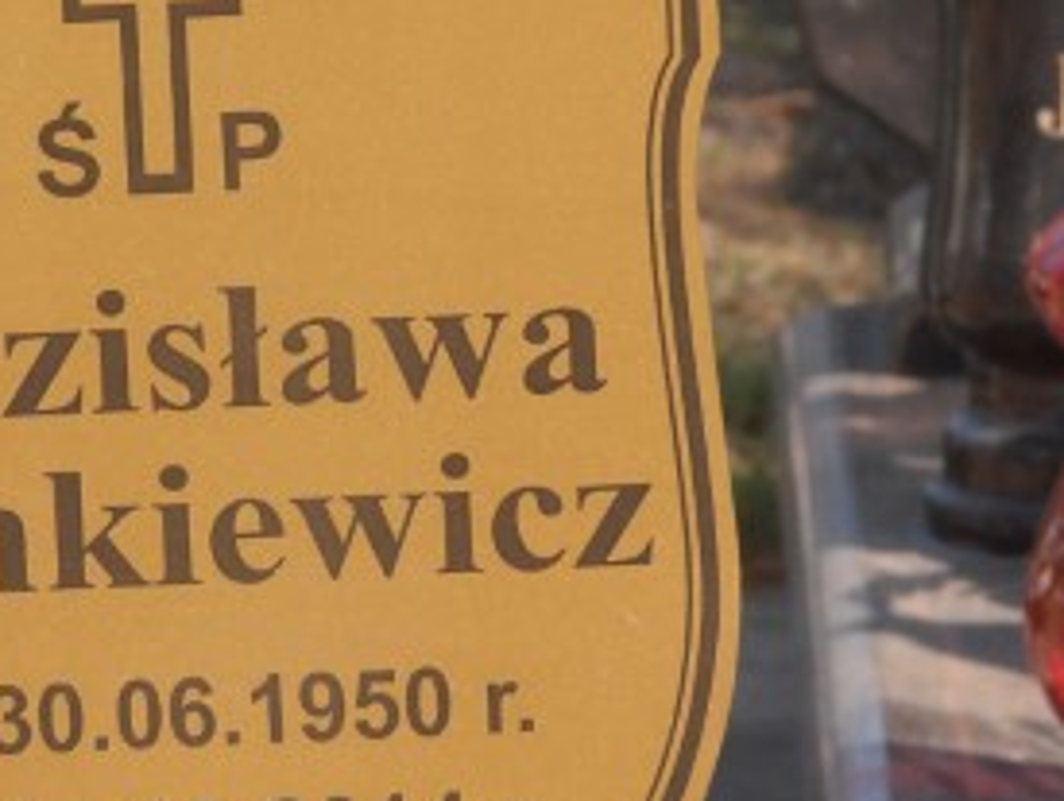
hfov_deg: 4.3
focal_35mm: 460
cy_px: 395
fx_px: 14158
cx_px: 236
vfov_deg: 3.2
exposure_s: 1/125
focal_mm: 35.05
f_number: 5.8
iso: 80
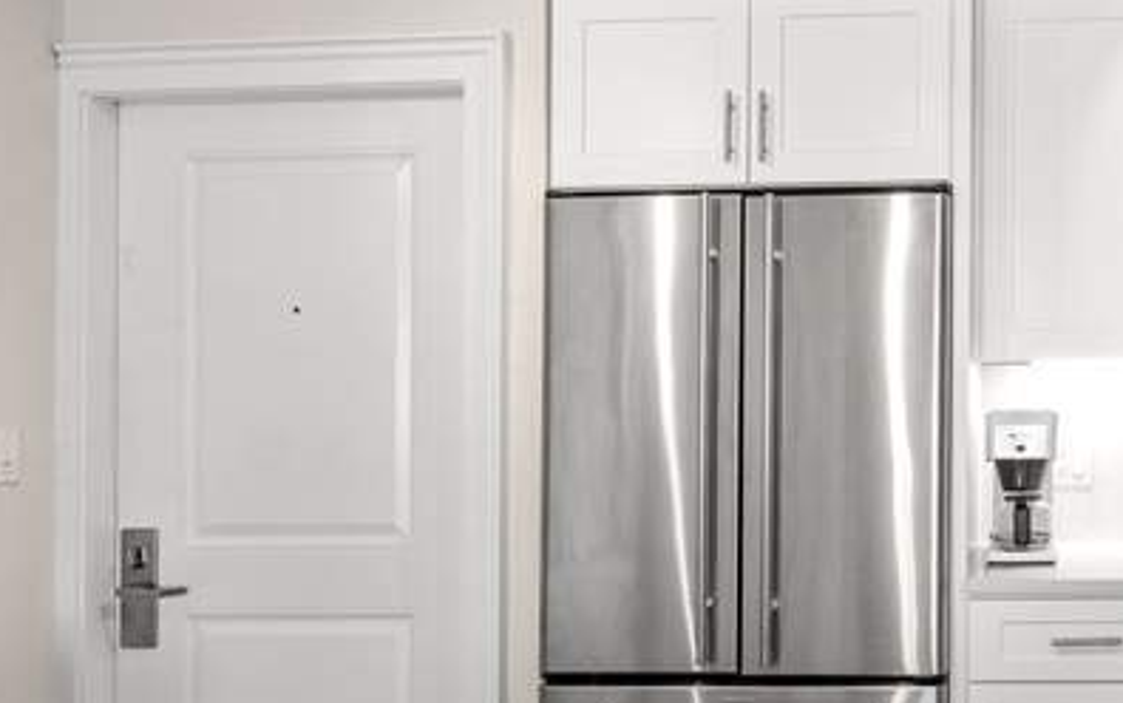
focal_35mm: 40
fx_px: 1226
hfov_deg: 44.4
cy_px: 428
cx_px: 1027
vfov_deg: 31.9
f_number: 8
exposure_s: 1/5
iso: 200
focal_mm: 13
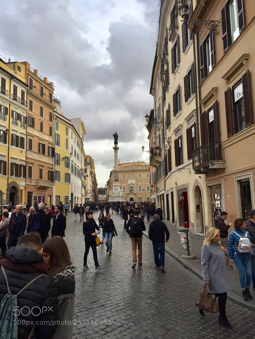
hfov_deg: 48.2
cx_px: 128
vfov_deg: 61.7
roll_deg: +1.3
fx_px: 285
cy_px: 170
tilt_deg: +5.7
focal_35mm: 29
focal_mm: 4.15
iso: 32
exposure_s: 1/879
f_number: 2.2
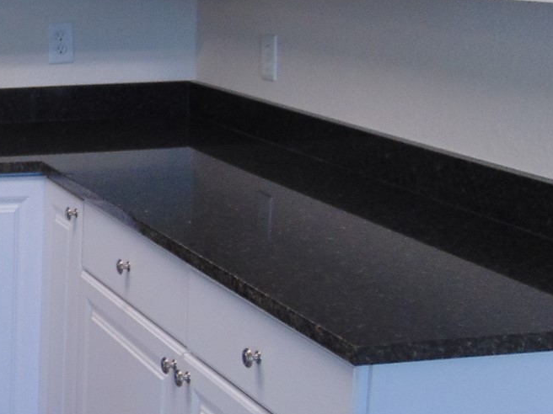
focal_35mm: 78
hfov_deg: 22.3
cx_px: -174
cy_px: 151
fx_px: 1246
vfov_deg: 18.9
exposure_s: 1/40
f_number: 3
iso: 80
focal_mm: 4.5
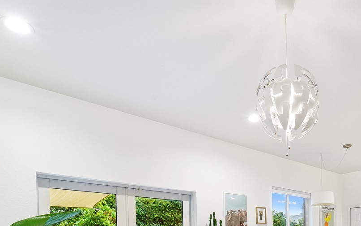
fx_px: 295
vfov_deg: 35.6
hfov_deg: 60.4
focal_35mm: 30
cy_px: 250
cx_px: 258
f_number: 11
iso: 640
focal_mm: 14
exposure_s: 1/1.25
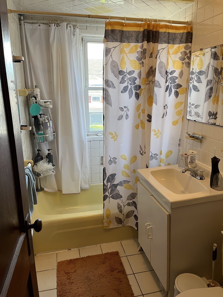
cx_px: 112
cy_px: 148
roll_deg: +0.2
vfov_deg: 67.3
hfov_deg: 53.1
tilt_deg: -15.2
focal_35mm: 26
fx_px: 223
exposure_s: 1/60
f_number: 1.6
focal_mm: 5.1
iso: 100
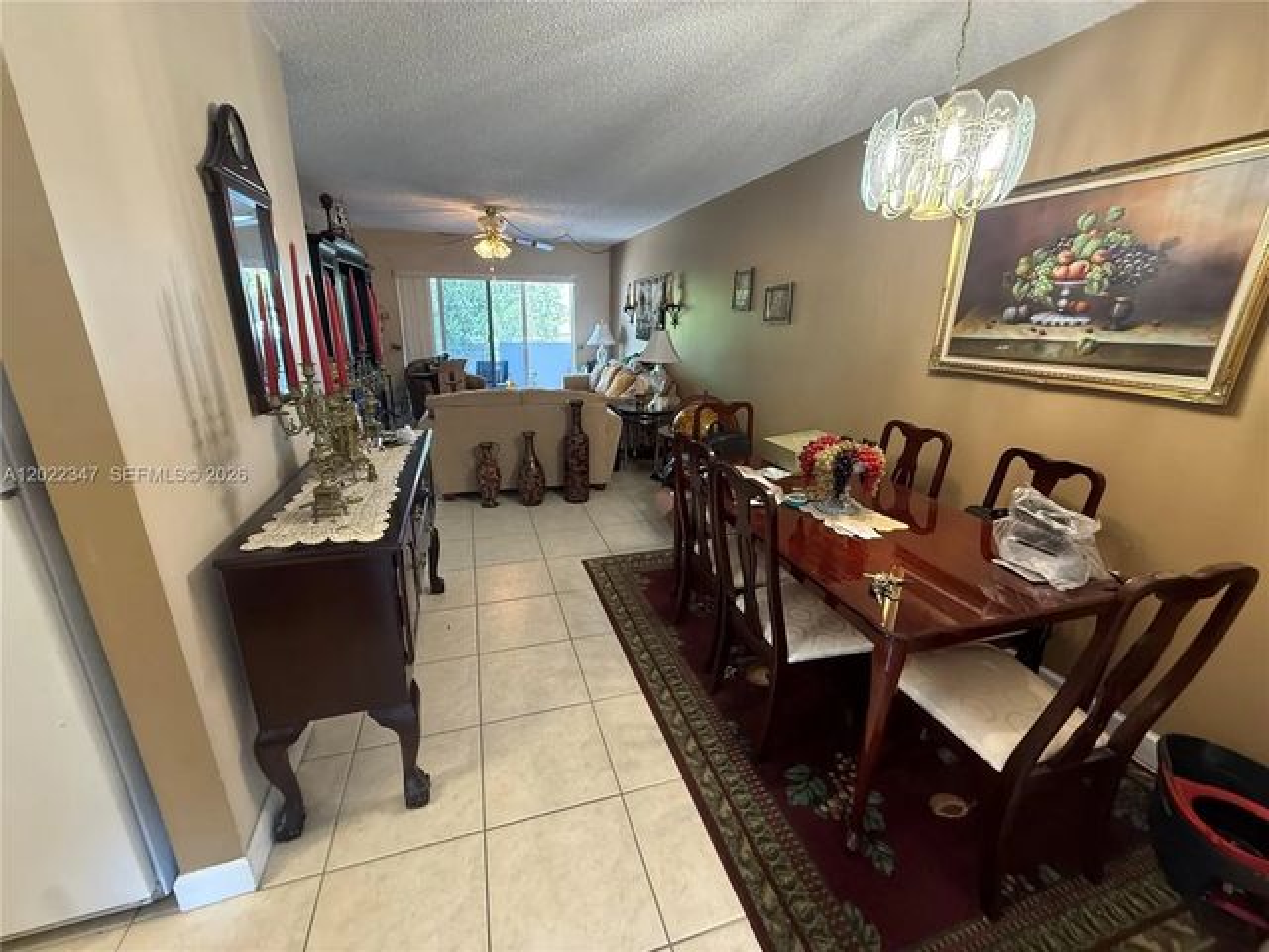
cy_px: 476
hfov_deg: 102.1
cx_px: 634
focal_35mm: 14
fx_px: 513
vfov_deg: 85.7
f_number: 2.2
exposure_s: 1/60
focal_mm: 2.22
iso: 320
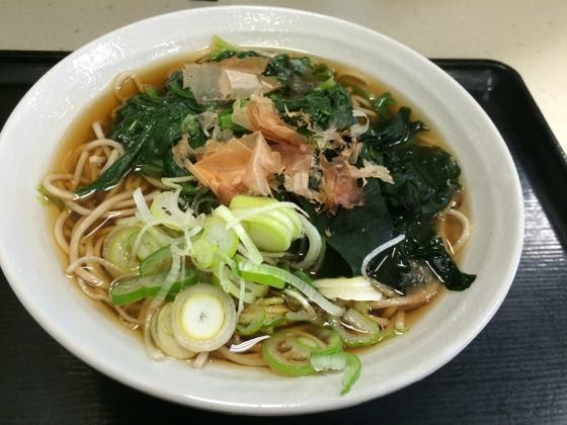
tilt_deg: -52.4
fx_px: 475
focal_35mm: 29
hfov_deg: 61.7
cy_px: 212
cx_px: 284
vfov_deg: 48.2
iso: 32
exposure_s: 1/30
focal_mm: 4.15
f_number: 2.2
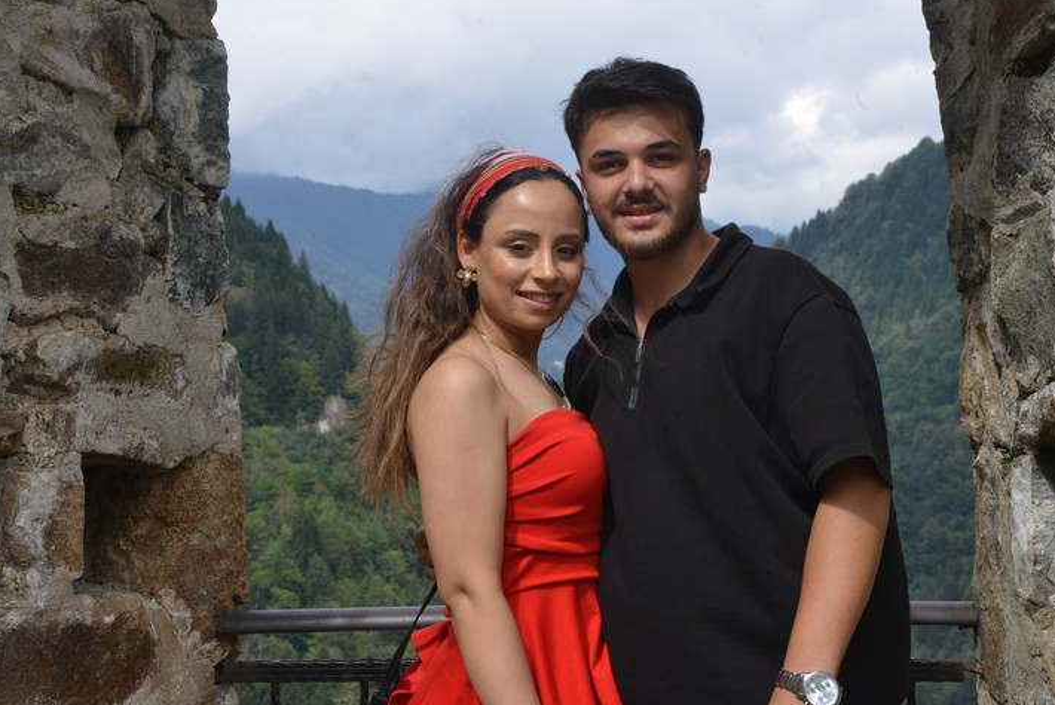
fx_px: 2140
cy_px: 358
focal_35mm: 73
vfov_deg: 18.7
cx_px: 544
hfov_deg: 27.7
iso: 1600
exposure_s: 1/800
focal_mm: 70
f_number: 14
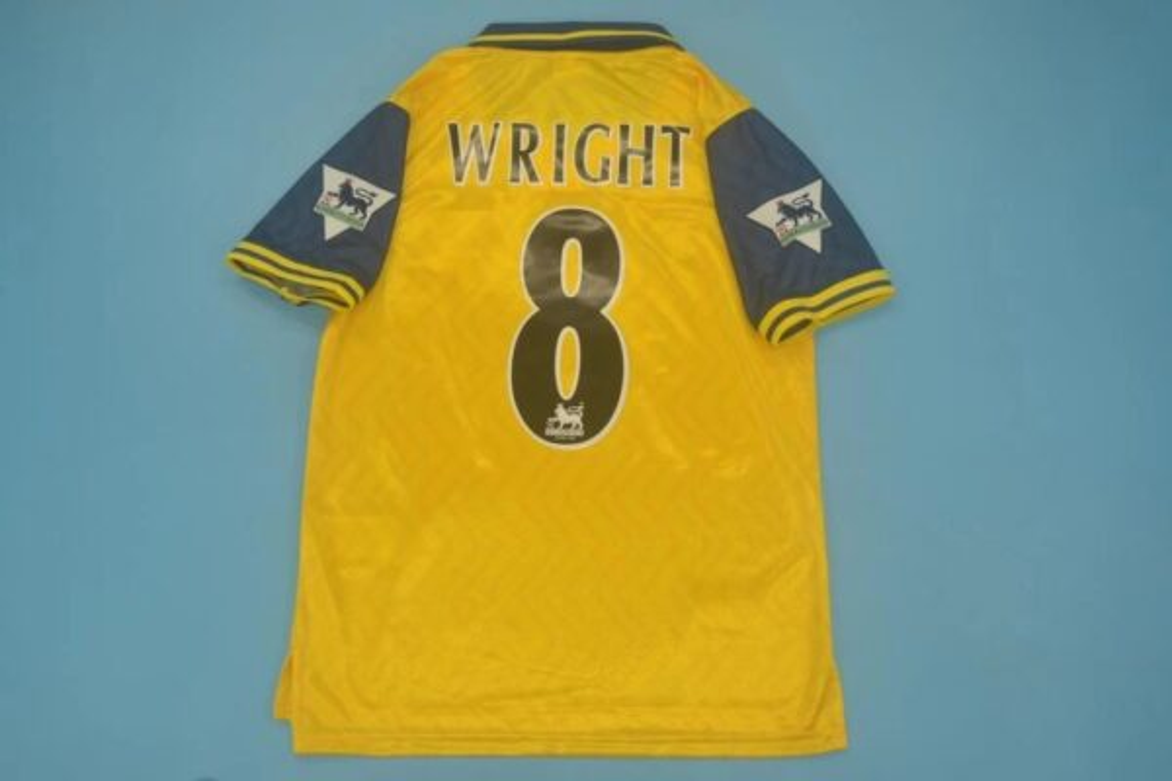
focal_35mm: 36
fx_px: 1172
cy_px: 390
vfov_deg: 36.9
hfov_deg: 53.1
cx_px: 586
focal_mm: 24
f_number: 4
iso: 200
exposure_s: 1/125
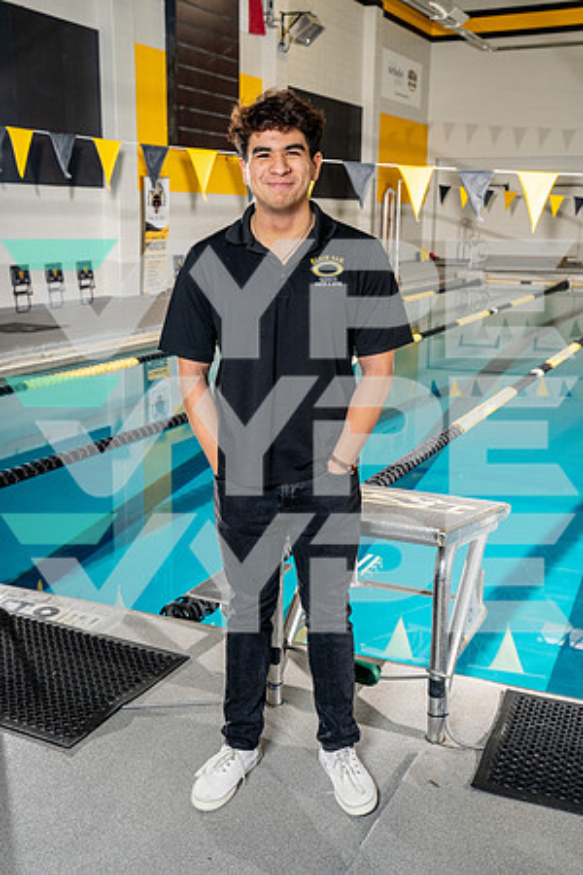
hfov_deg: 32.6
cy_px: 438
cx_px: 292
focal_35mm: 41
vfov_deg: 47.4
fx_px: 996
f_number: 7.1
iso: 500
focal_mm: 41
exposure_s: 1/200
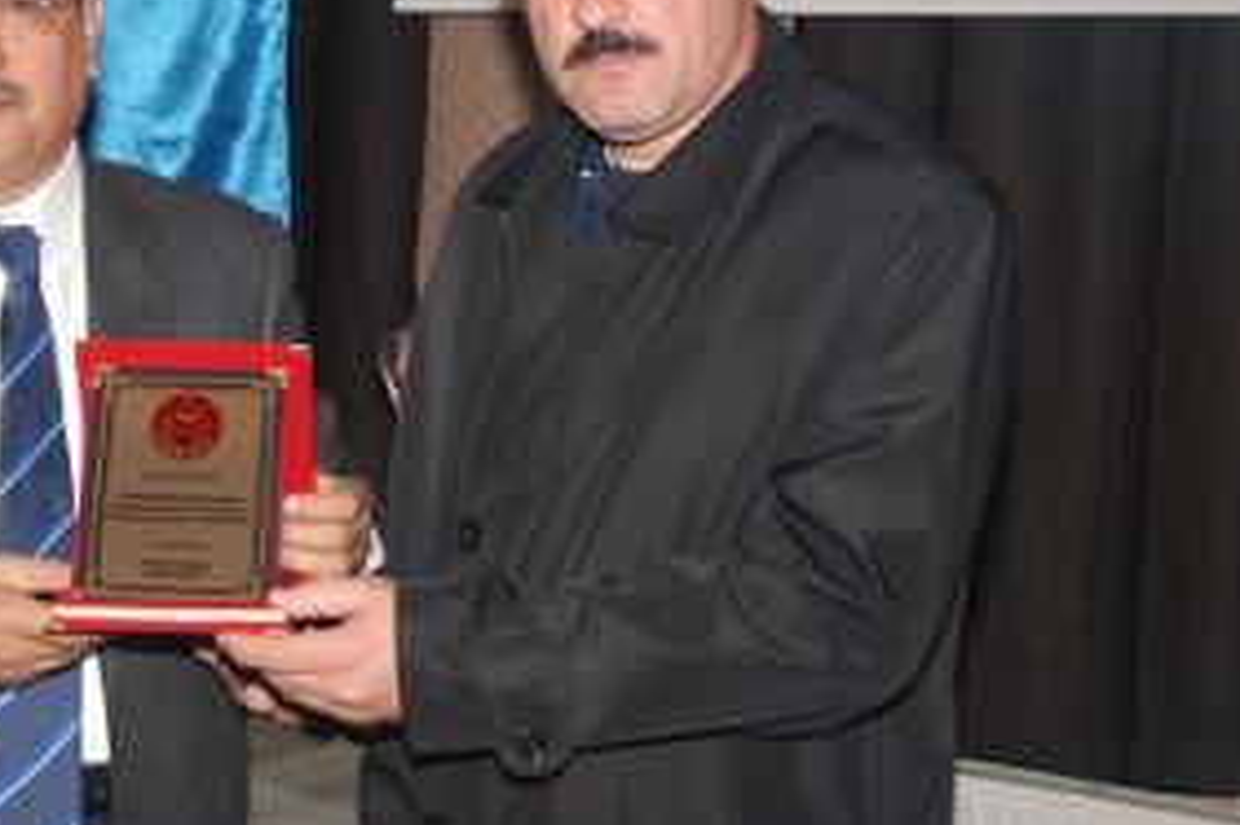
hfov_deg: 24.9
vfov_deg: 16.8
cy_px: 234
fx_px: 2788
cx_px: 397
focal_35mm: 81
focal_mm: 36
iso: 200
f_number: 4.5
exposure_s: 1/60
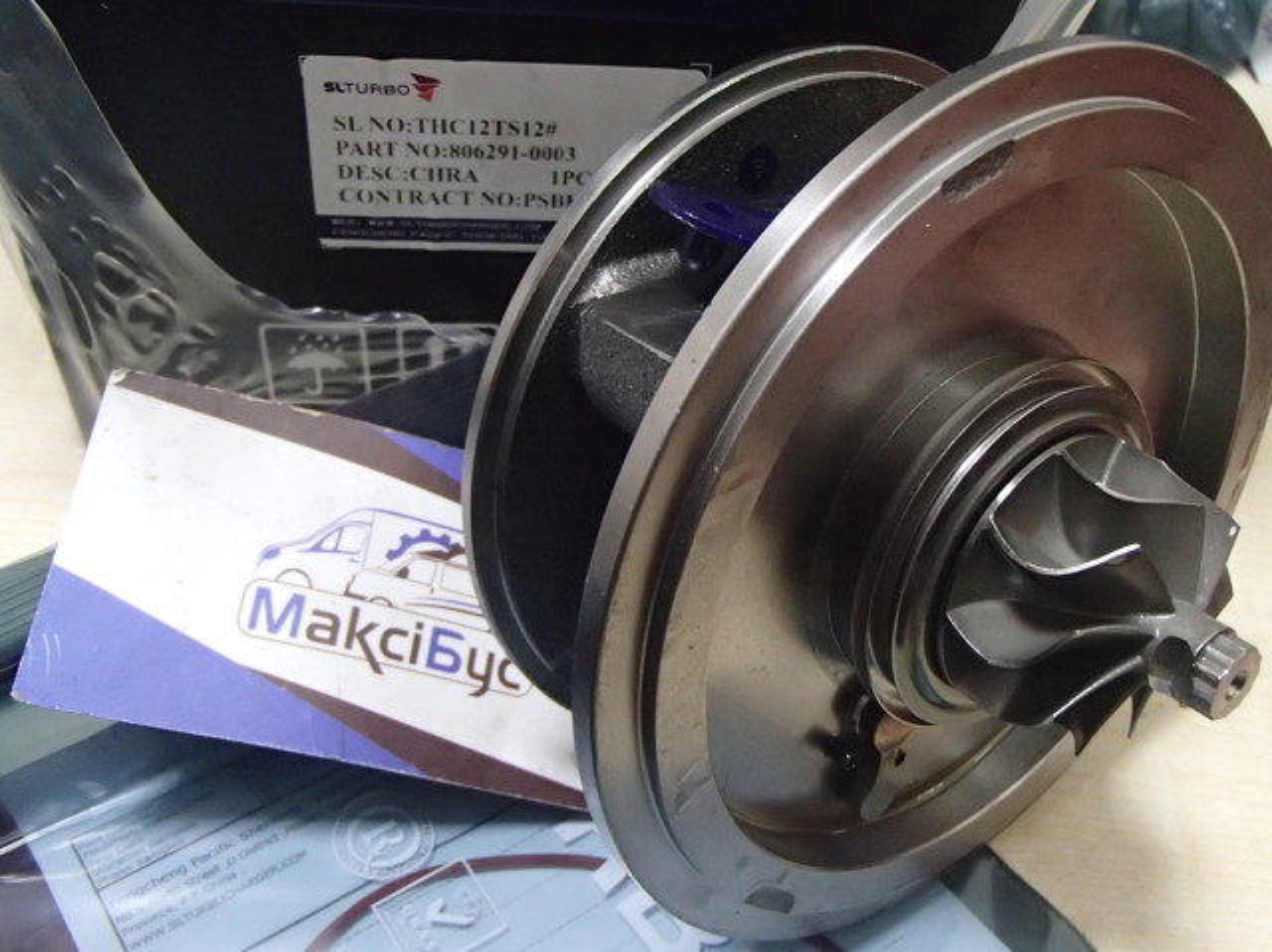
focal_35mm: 37
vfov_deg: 38.6
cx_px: 636
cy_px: 476
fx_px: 1359
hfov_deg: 50.2
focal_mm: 6.64
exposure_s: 1/30
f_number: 4.7
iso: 1600
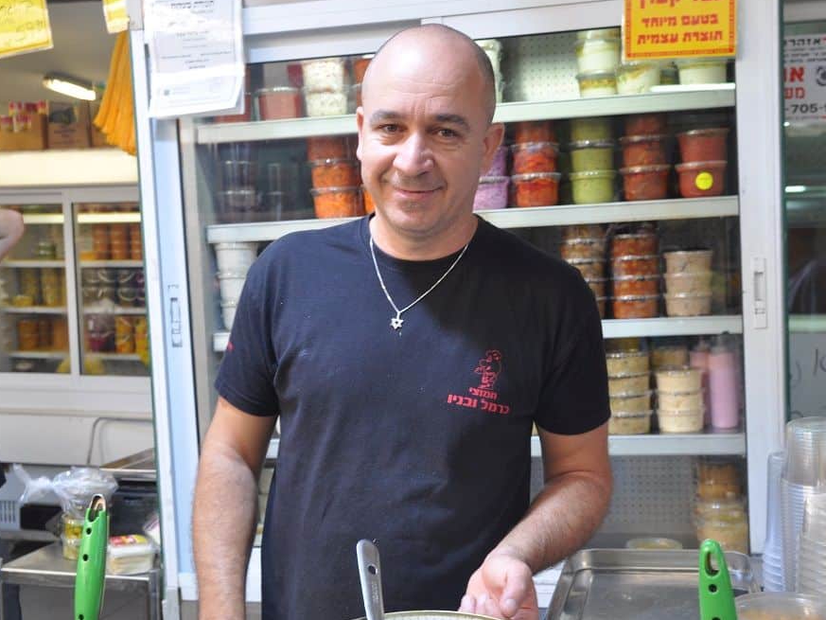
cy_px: 308
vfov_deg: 32.5
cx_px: 421
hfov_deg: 42.5
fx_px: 1063
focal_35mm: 45
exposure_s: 1/30
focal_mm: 27
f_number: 5.6
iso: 400
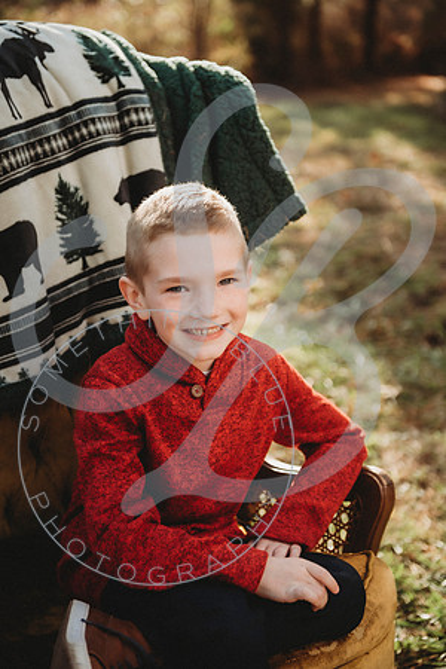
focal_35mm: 62
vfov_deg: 32.4
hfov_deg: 21.9
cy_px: 334
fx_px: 1152
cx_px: 223
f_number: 2.8
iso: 100
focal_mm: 62
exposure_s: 1/400
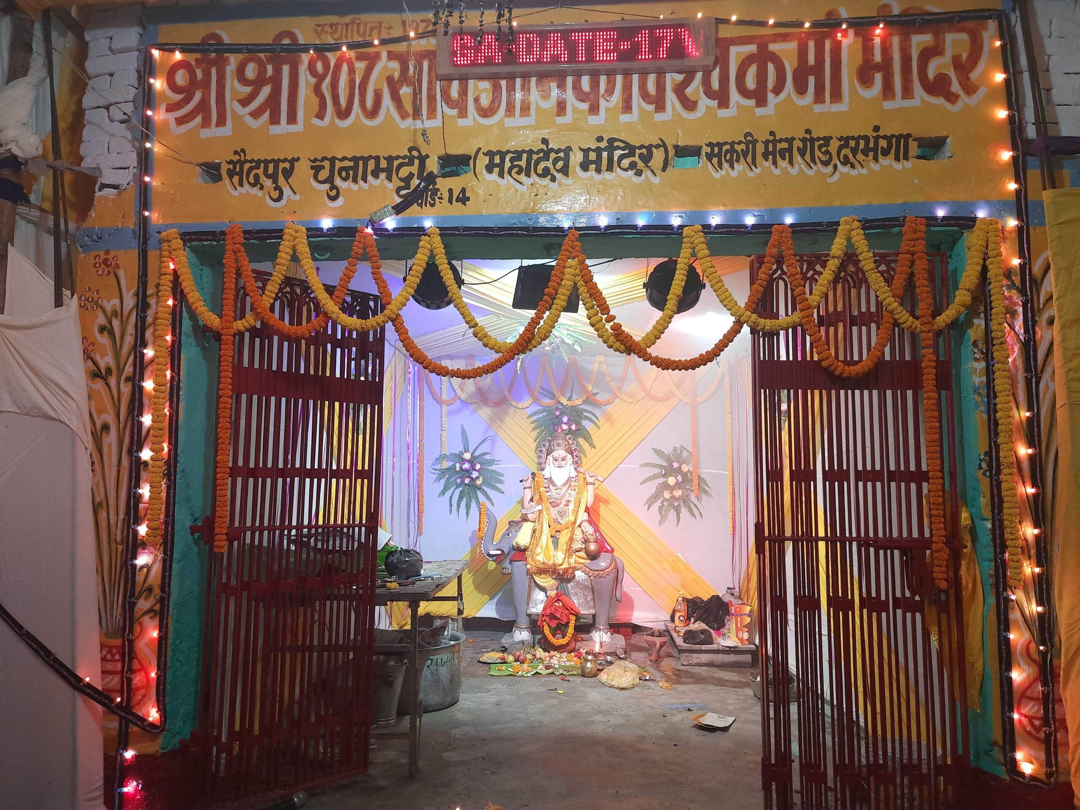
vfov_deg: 56.8
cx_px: 540
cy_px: 405
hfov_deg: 71.6
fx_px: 749
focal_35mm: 24
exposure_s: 1/33
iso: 250
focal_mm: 5.23
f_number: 1.8
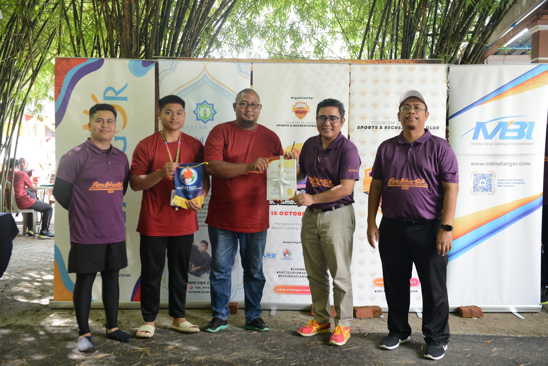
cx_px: 274
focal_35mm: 35
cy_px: 183
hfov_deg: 54.4
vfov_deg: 37.9
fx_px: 533
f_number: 4.5
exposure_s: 1/100
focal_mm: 35
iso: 640
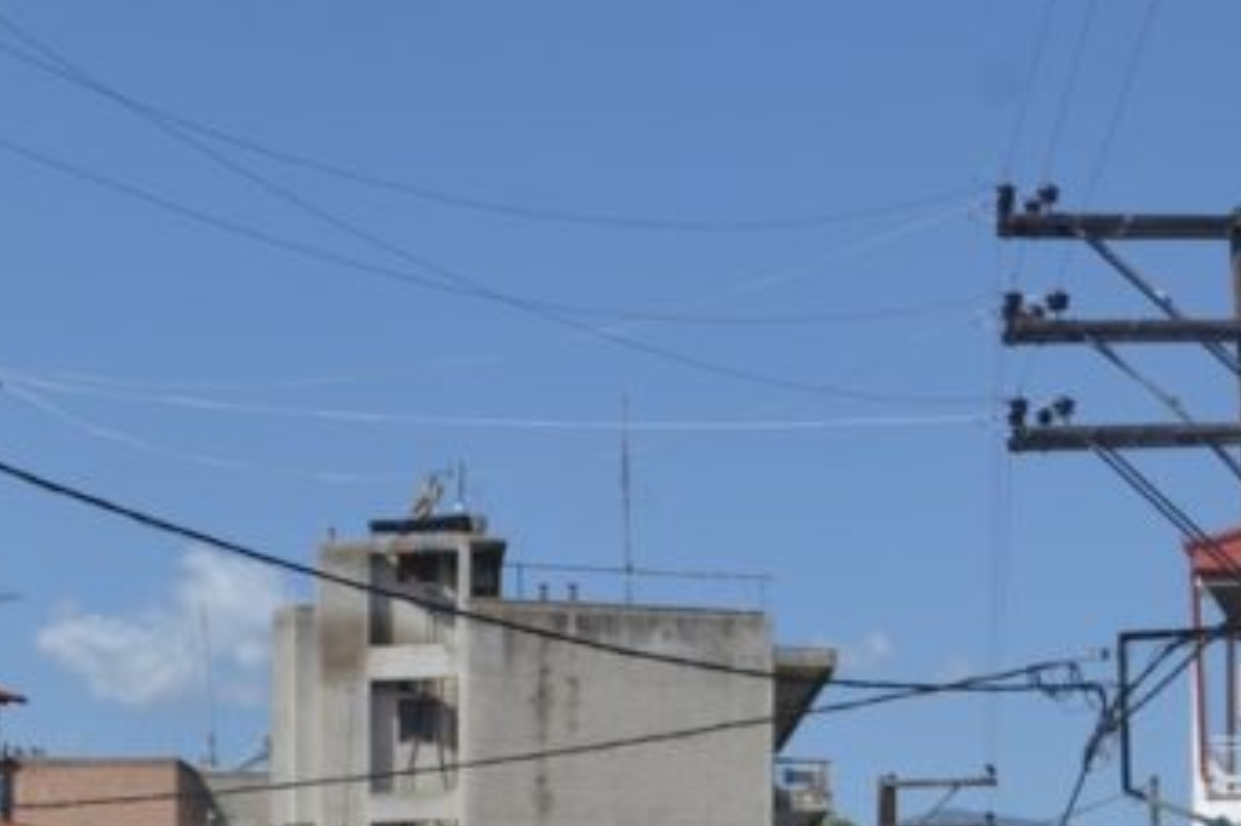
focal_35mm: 90
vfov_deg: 14.4
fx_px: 3101
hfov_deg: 22.0
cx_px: 1143
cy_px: 1157
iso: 100
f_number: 7.1
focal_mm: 20
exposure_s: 1/200
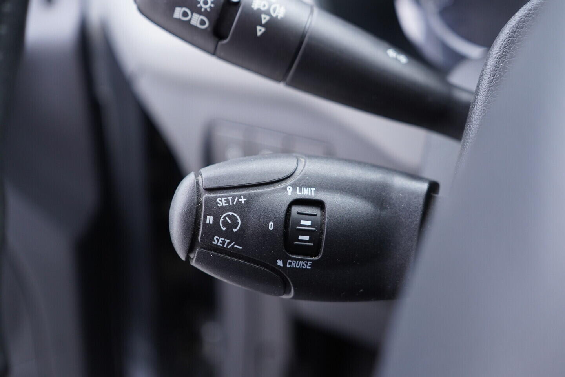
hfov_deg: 53.1
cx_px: 282
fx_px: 565
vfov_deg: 36.9
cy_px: 188
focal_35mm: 36
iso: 400
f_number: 2.8
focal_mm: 24
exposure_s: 1/40
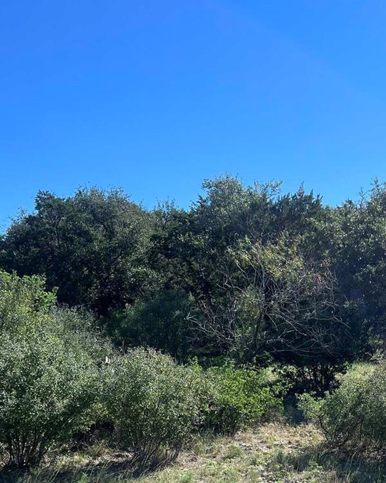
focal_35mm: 52
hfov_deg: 28.5
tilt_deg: +0.9
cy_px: 359
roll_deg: -1.0
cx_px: 314
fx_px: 743
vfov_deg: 35.2
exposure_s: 1/3356
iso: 50
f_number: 1.5
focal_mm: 5.7
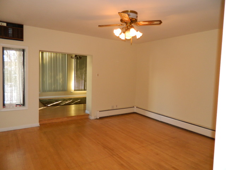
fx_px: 163
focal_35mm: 25
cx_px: 113
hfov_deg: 69.4
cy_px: 85
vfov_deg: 54.9
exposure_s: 1/30
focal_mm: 4.5
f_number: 3.1
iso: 200
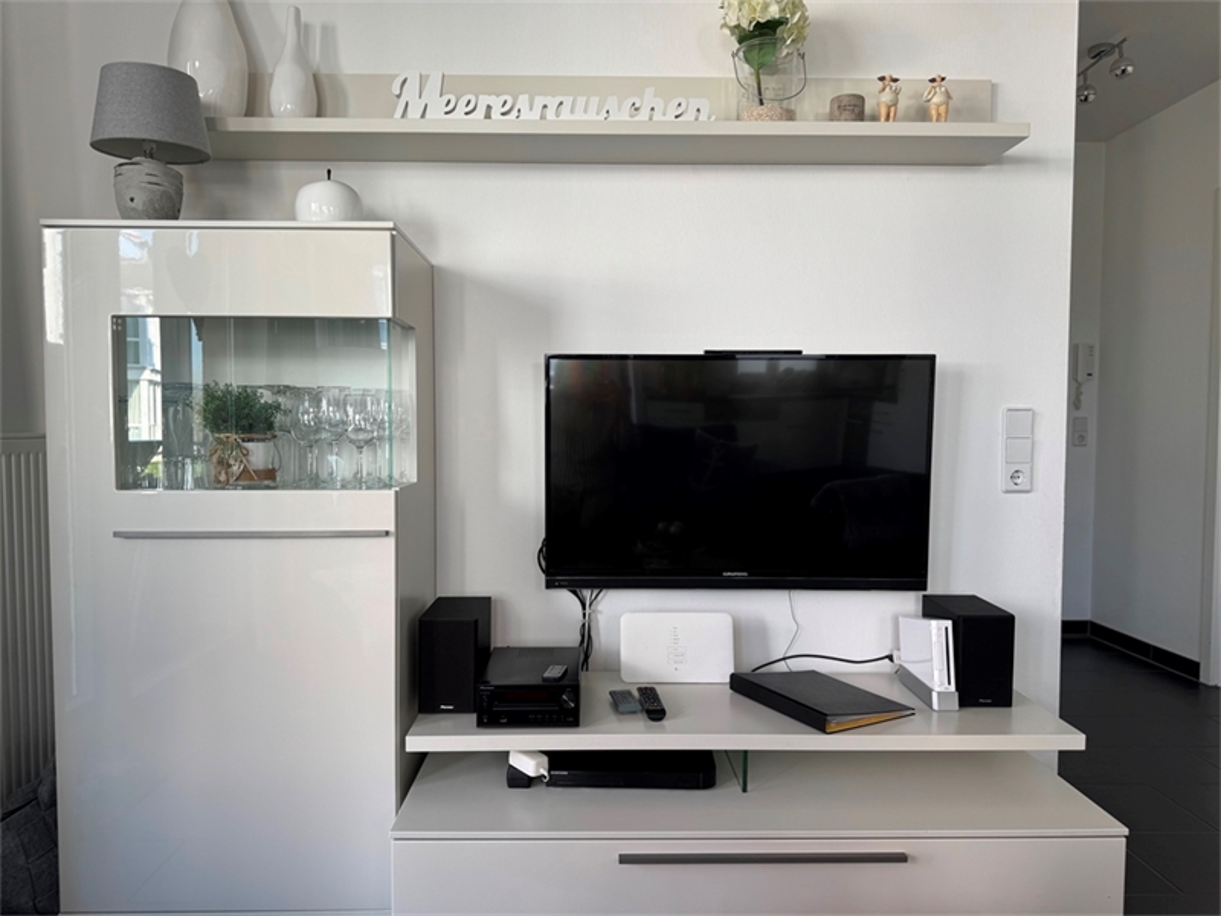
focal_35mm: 24
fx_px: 847
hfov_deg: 71.6
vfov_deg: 56.8
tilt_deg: -2.4
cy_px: 458
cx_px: 610
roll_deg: +0.0
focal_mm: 6.76
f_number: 1.78
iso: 64
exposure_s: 1/121
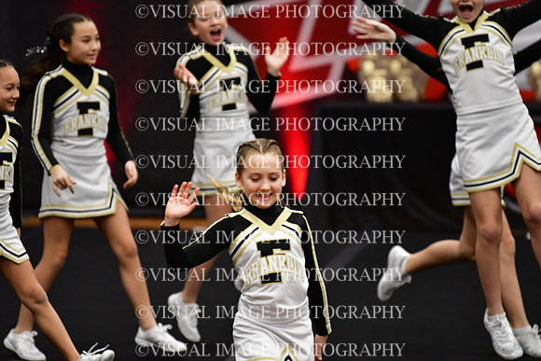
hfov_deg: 6.9
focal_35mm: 300
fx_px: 4509
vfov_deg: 4.6
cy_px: 180
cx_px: 270
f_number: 2.8
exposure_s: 1/800
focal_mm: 200
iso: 4000
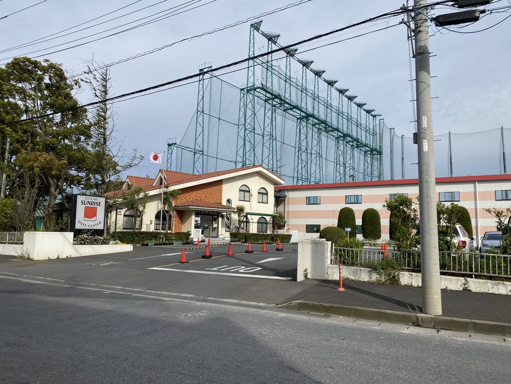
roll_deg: -1.4
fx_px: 384
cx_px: 256
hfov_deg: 67.3
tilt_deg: +6.3
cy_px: 192
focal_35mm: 26
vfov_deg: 53.1
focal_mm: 4.25
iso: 32
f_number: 1.8
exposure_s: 1/3623
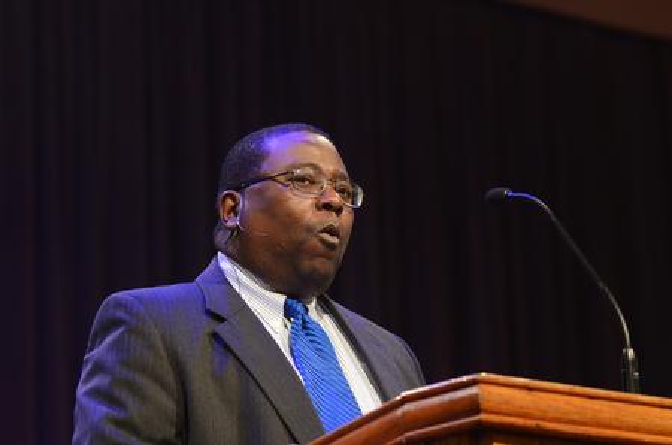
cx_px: 336
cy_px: 222
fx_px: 2934
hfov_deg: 13.1
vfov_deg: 8.7
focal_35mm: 158
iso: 2000
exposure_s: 1/160
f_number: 4.5
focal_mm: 105
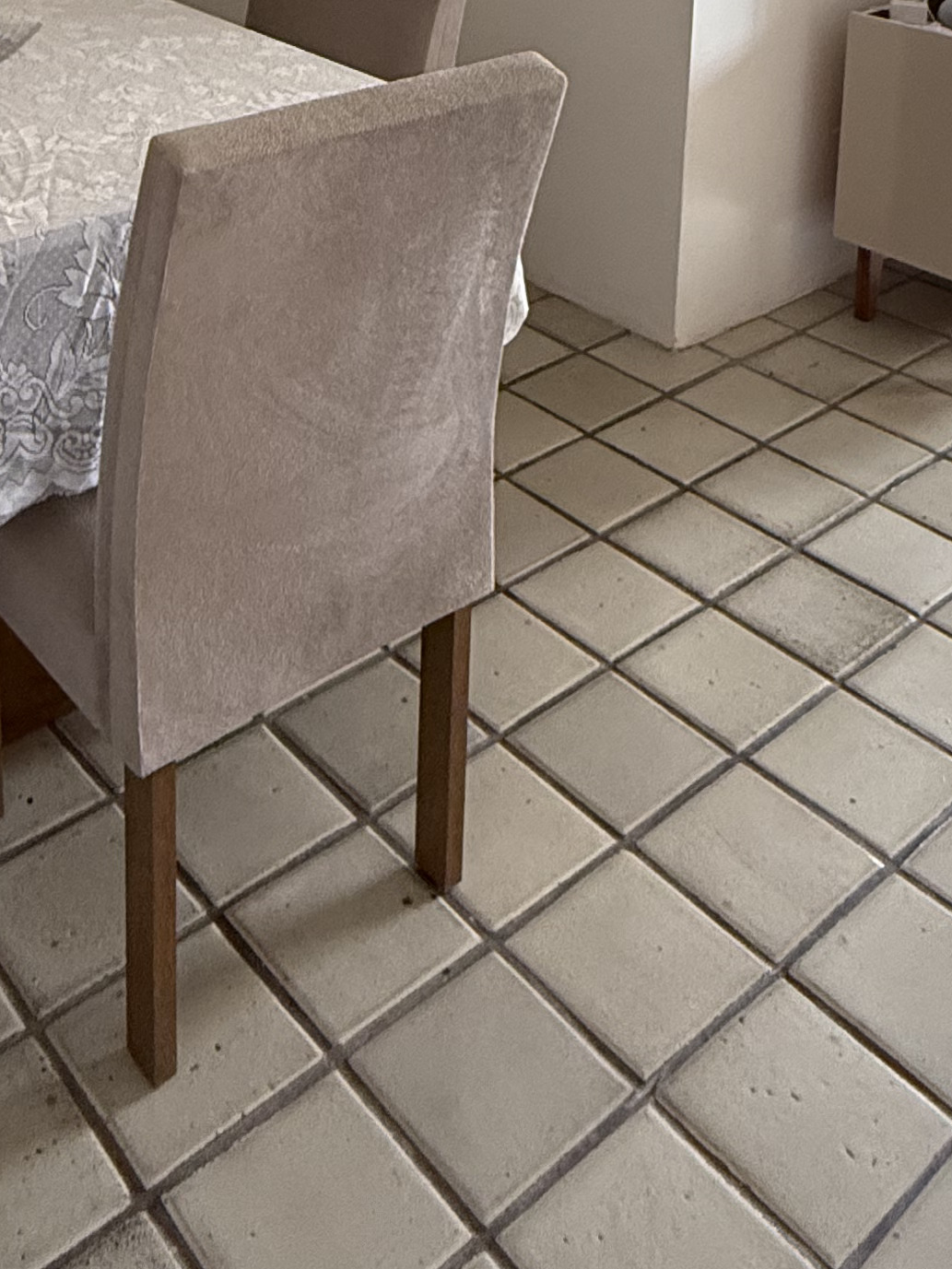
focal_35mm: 41
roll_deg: -1.0
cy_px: -103
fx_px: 1503
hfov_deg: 35.0
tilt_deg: -9.0
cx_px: 383
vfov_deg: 38.5
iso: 320
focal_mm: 2.22
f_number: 2.2
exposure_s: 1/99
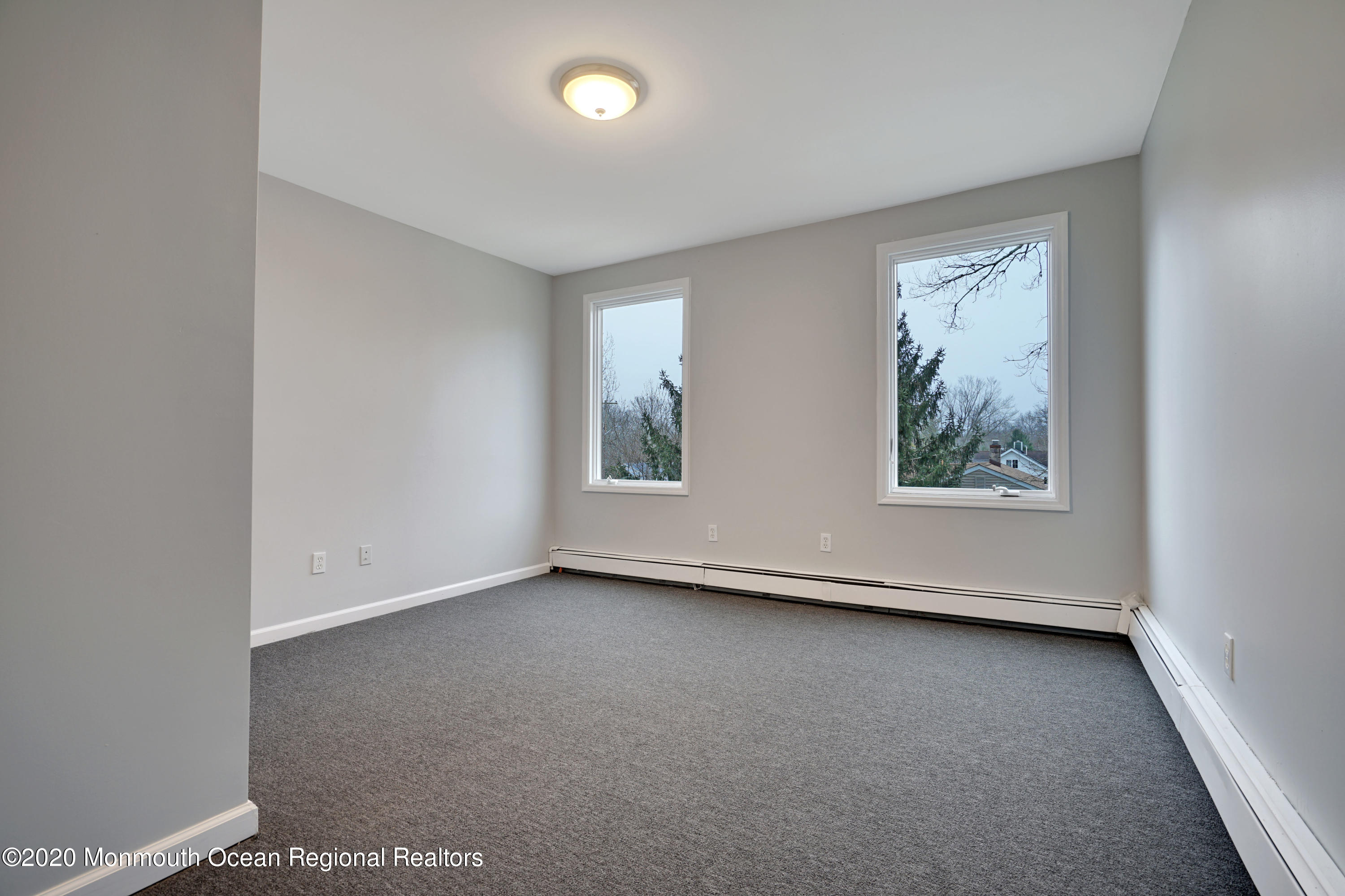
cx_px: 672
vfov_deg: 73.7
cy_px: 448
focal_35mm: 16
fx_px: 598
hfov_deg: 96.7
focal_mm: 16
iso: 200
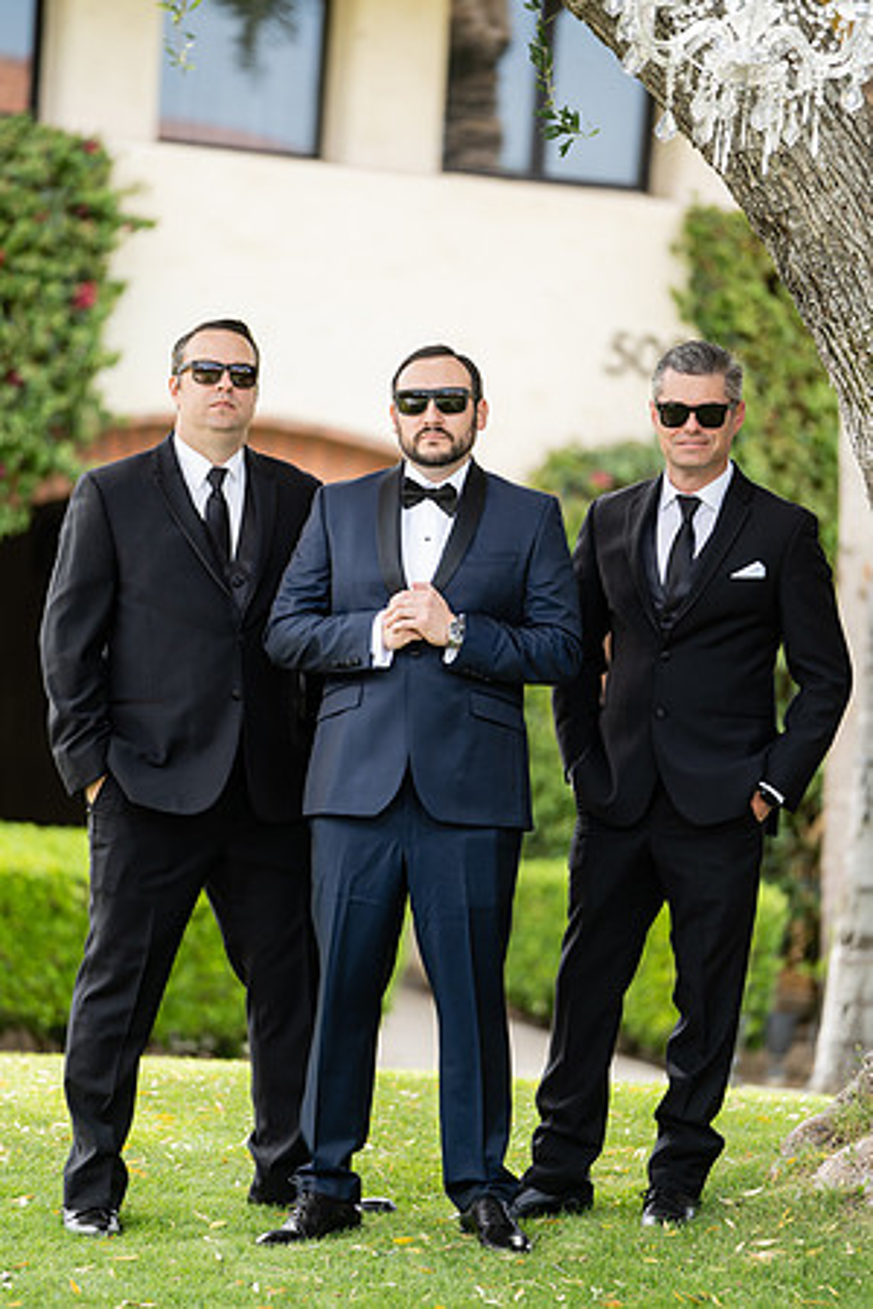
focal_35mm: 167
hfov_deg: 8.2
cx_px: 436
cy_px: 654
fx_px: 6074
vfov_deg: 12.3
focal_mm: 167
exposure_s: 1/400
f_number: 2.8
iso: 200
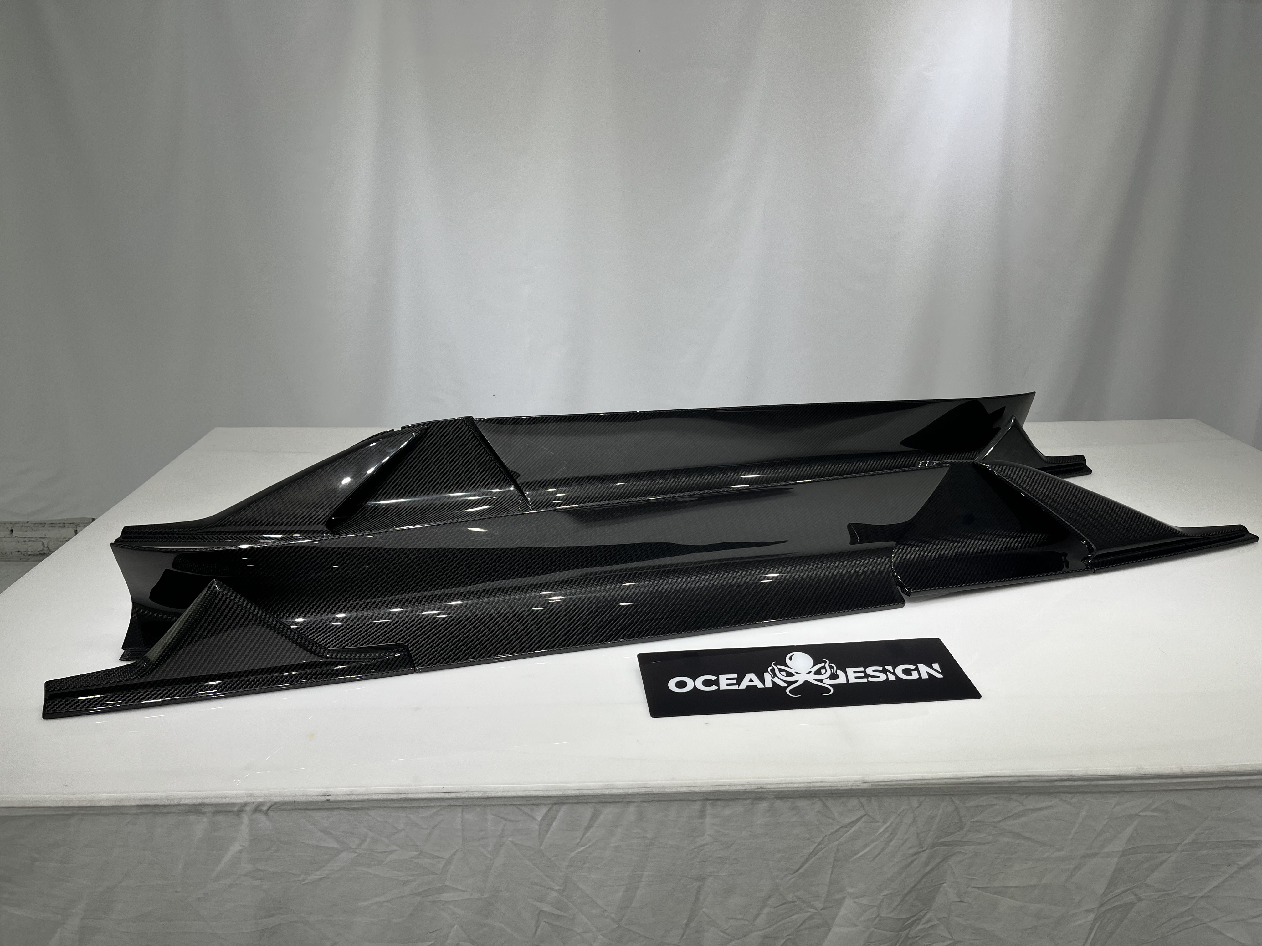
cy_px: 473
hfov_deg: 67.3
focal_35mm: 26
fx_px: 948
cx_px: 631
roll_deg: -0.6
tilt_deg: -20.0
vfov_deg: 53.1
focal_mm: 5.1
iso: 40
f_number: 1.6
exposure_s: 1/252
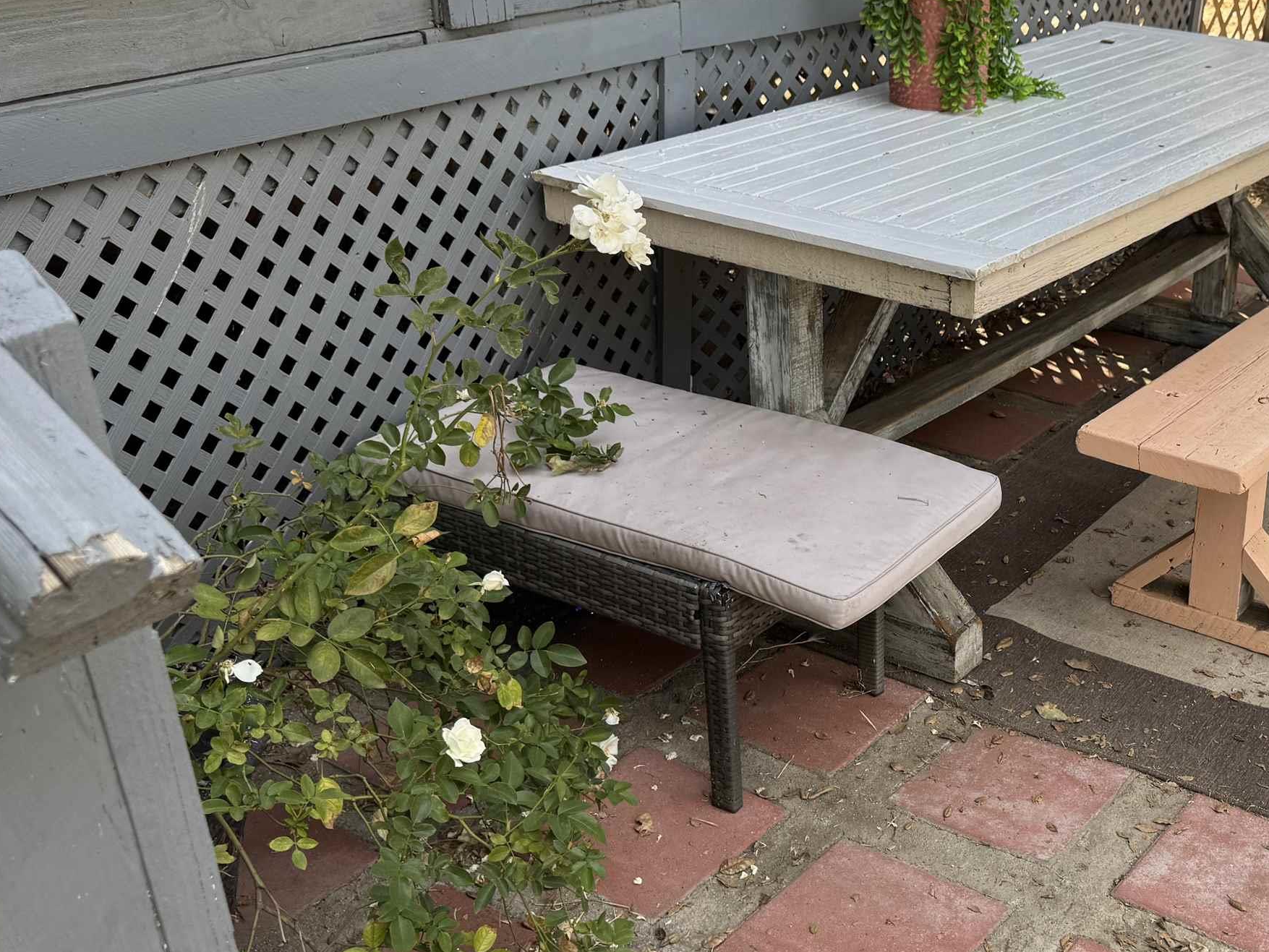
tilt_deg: -26.8
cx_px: 986
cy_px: 505
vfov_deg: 34.4
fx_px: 1540
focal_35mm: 42
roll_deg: -2.8
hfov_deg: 43.0
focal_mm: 6.76
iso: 80
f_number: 1.78
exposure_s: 1/448
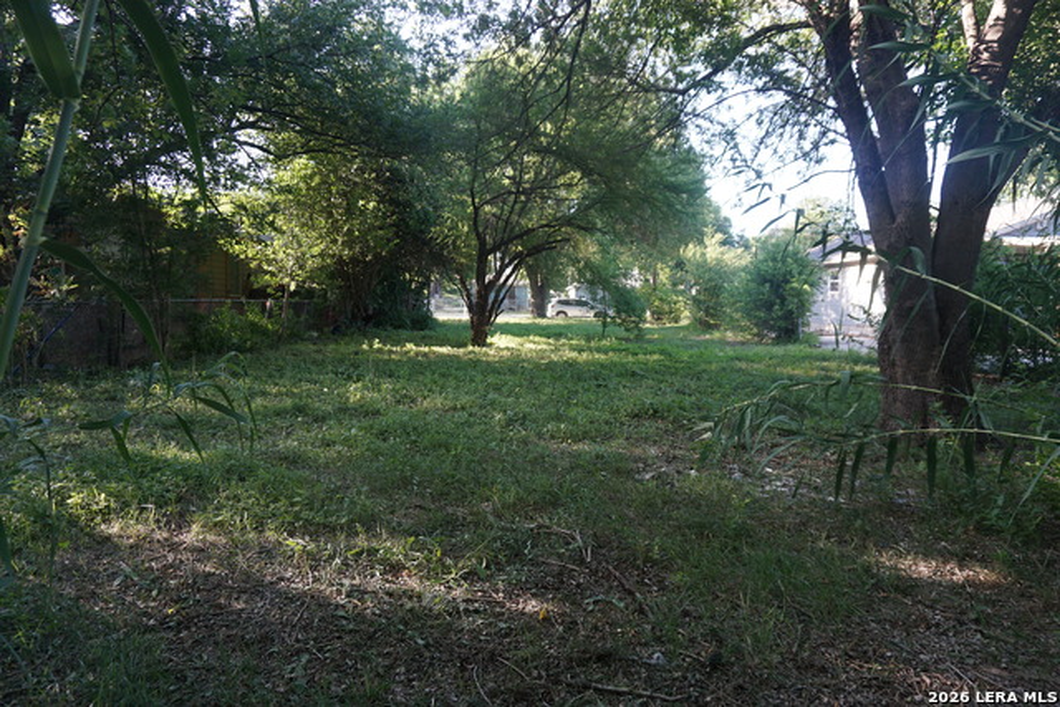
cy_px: 354
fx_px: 707
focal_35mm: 24
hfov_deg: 73.7
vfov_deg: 53.2
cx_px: 530
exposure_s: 1/160
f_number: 4
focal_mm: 16
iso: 250
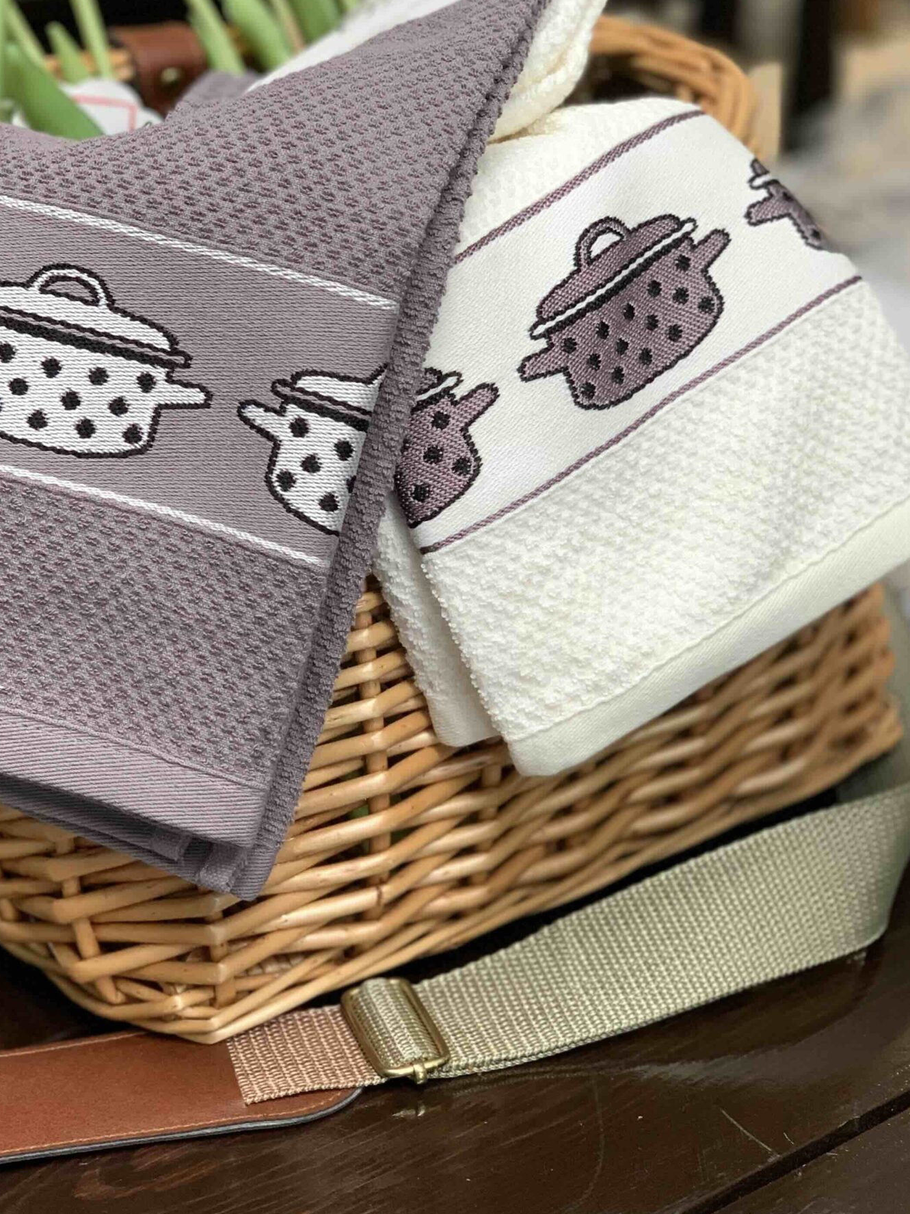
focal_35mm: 75
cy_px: 599
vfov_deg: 26.0
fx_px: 2629
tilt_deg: -22.6
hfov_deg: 19.6
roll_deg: +1.8
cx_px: 334
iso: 64
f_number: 2.4
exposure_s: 1/122
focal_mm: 6
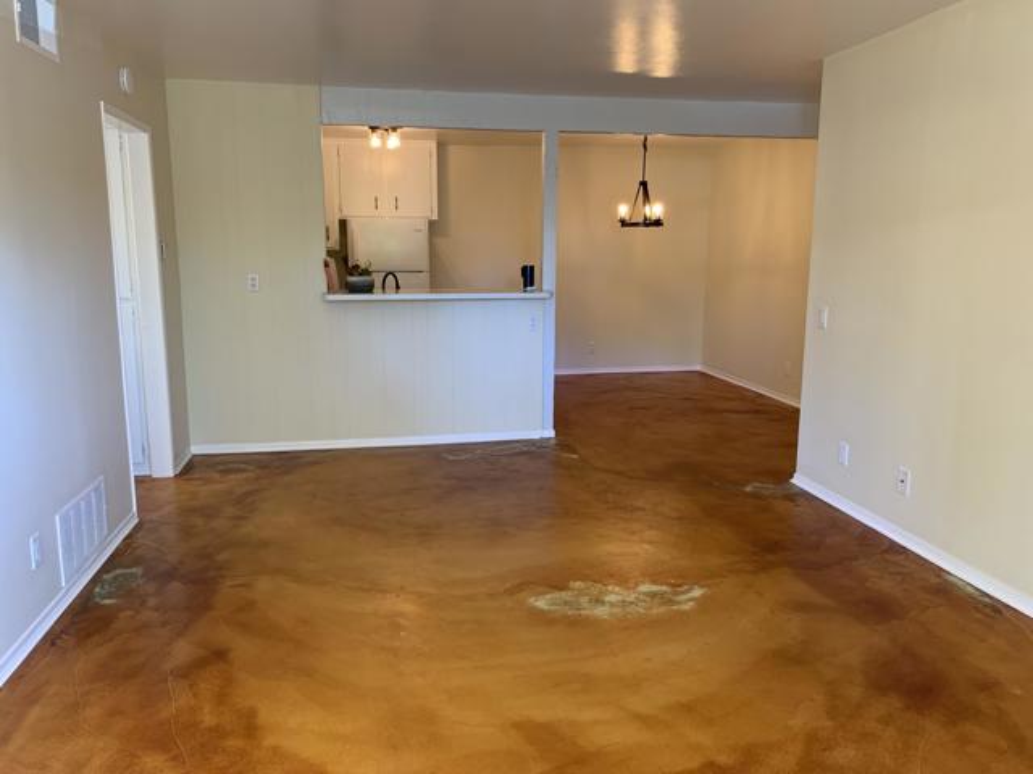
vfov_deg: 53.1
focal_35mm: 26
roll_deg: +0.4
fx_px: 776
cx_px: 516
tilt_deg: -11.2
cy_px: 387
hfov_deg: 67.3
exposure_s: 1/60
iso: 125
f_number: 1.8
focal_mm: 4.25
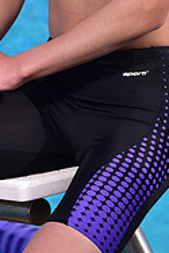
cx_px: 75
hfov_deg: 2.9
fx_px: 3373
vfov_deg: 4.3
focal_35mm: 480
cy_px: -135
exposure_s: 1/250
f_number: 6.3
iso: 80
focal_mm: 155
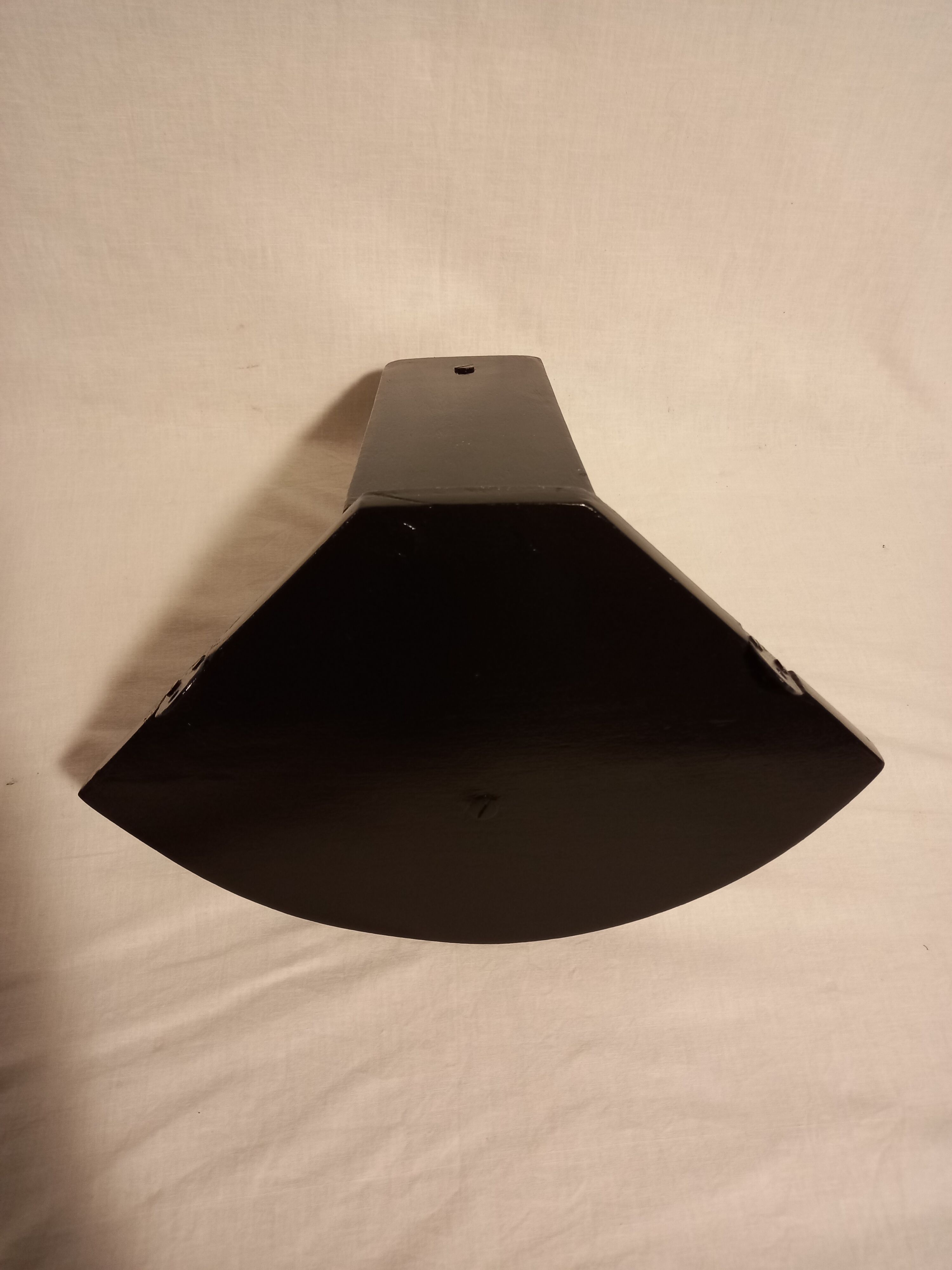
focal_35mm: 25
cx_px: 476
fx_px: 917
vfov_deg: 69.4
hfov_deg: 54.9
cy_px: 635
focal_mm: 4.6
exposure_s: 1/100
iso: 400
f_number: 2
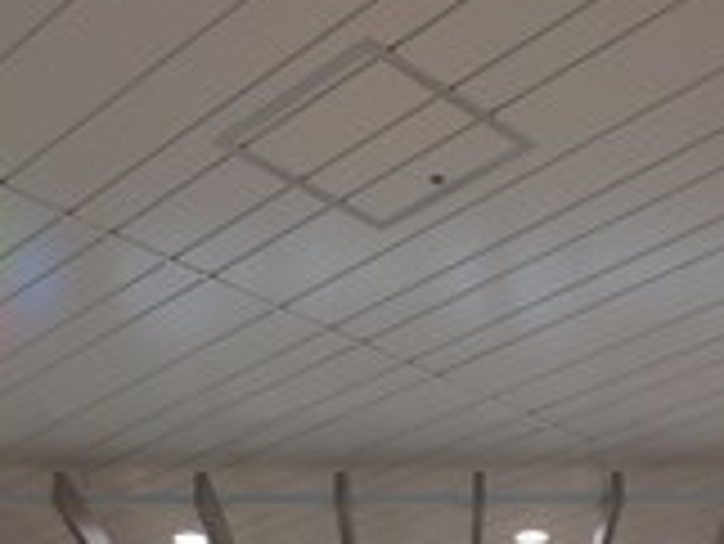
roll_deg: -0.4
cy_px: 607
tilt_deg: +17.3
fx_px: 1507
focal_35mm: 72
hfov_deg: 26.8
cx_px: 486
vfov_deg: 19.5
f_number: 2.2
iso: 40
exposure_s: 1/120
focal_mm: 4.15
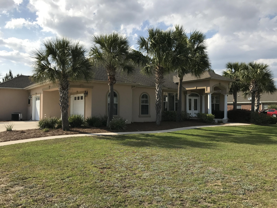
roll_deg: -0.5
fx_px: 224
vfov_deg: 49.7
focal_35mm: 28
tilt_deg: +2.5
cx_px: 138
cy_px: 104
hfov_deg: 63.4
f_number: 1.8
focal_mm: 3.99
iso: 20
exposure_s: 1/2591
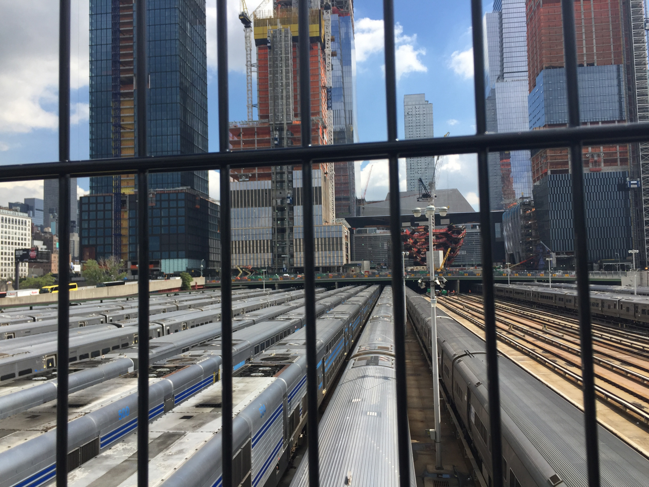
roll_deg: +1.0
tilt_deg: +3.5
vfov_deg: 48.2
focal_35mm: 29
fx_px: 544
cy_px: 244
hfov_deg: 61.7
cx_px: 324
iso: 32
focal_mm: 4.15
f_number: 2.2
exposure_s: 1/1883
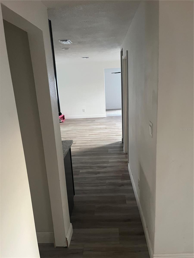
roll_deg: +4.3
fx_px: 194
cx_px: 97
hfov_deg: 53.1
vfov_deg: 67.3
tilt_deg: -11.0
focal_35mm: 26
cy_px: 129
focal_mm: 5.1
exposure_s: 1/60
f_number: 1.6
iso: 500
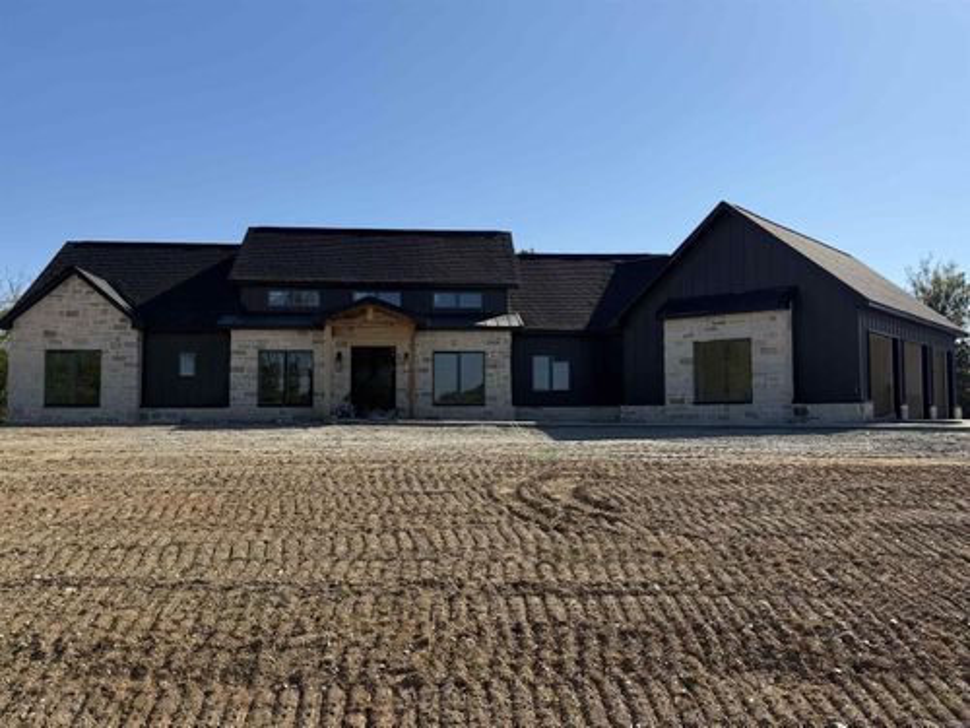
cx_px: 485
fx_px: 869
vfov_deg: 45.4
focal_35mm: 31
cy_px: 364
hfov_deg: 58.4
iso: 80
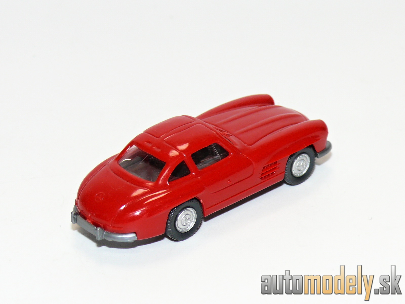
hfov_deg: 14.6
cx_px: 202
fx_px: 1579
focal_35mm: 135
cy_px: 152
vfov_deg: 11.0
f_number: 4
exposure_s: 1/30
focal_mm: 16.1
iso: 100
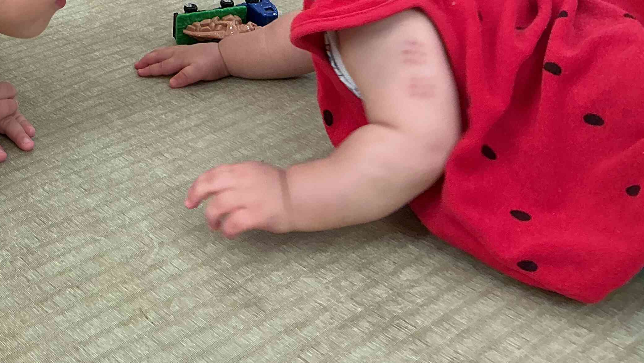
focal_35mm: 61
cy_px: -87
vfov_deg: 18.6
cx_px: 30
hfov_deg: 32.2
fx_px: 1042
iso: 40
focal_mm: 3
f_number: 1.8
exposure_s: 1/60
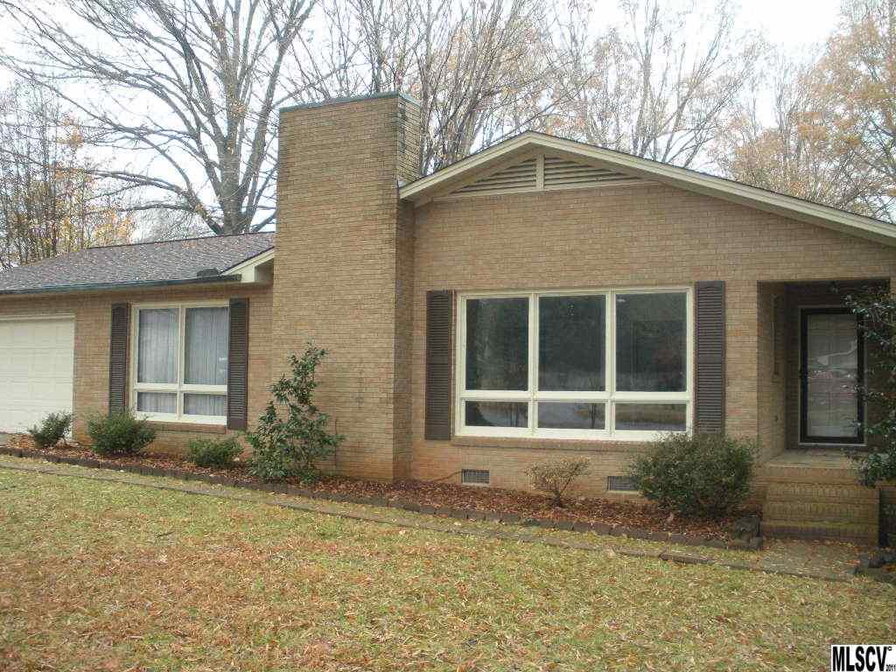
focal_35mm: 36
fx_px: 932
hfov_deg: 51.4
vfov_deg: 39.7
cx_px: 448
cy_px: 336
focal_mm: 6.3
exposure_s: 1/60.4
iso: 200
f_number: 3.5
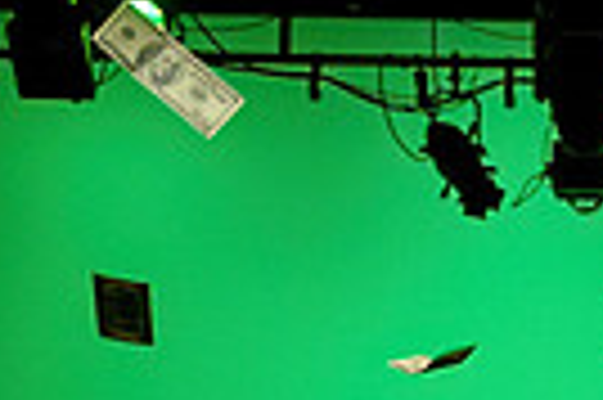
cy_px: 905
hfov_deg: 10.1
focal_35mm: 193
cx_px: 1068
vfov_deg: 6.8
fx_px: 3229
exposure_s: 1/270
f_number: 2.8
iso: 1600
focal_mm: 39
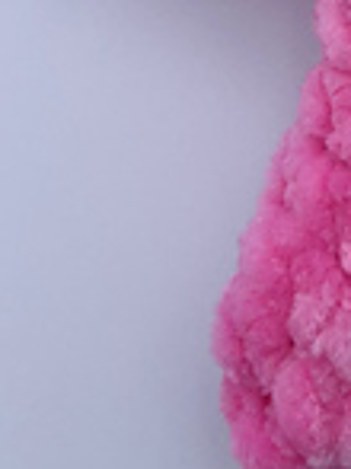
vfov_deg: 16.7
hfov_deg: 11.9
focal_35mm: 113
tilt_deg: -75.0
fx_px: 1530
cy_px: -89
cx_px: 654
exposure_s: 1/888
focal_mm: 4.2
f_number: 1.6
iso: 32
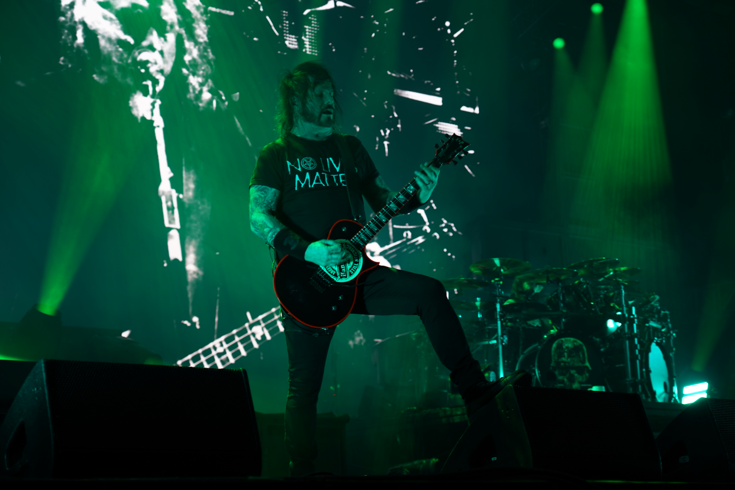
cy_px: 245
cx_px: 368
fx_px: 1327
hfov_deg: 31.0
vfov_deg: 20.9
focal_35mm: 65
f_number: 4
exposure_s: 1/80
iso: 250
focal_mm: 65
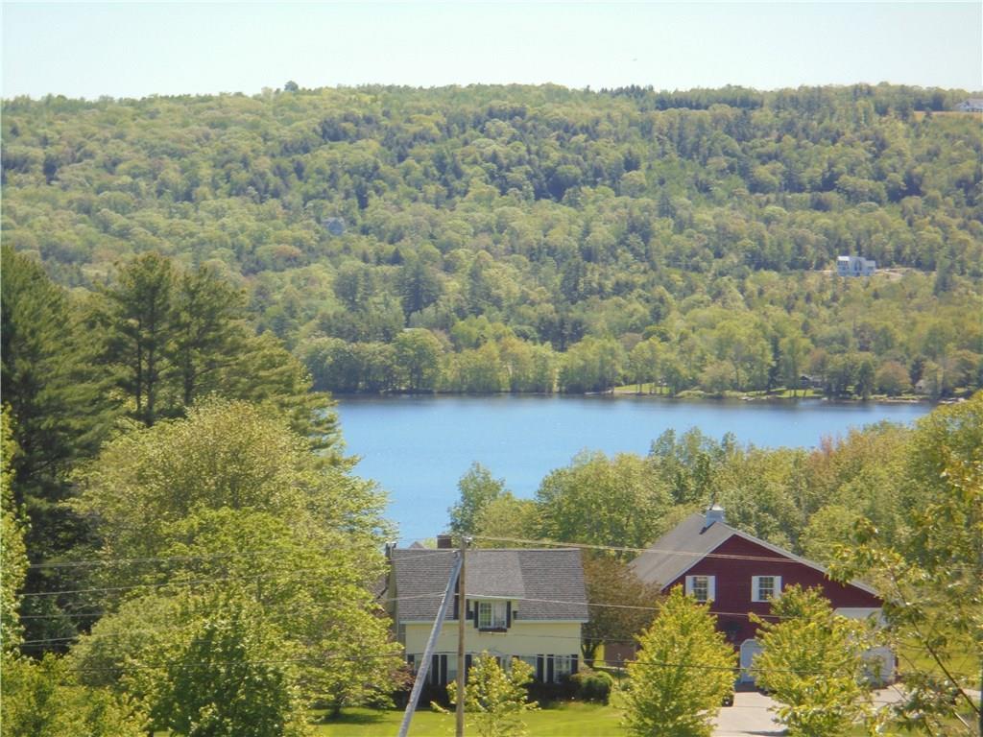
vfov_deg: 9.5
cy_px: 368
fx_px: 4430
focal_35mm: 156
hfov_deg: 12.7
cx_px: 492
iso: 100
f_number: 6.5
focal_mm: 27.6
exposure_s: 1/200
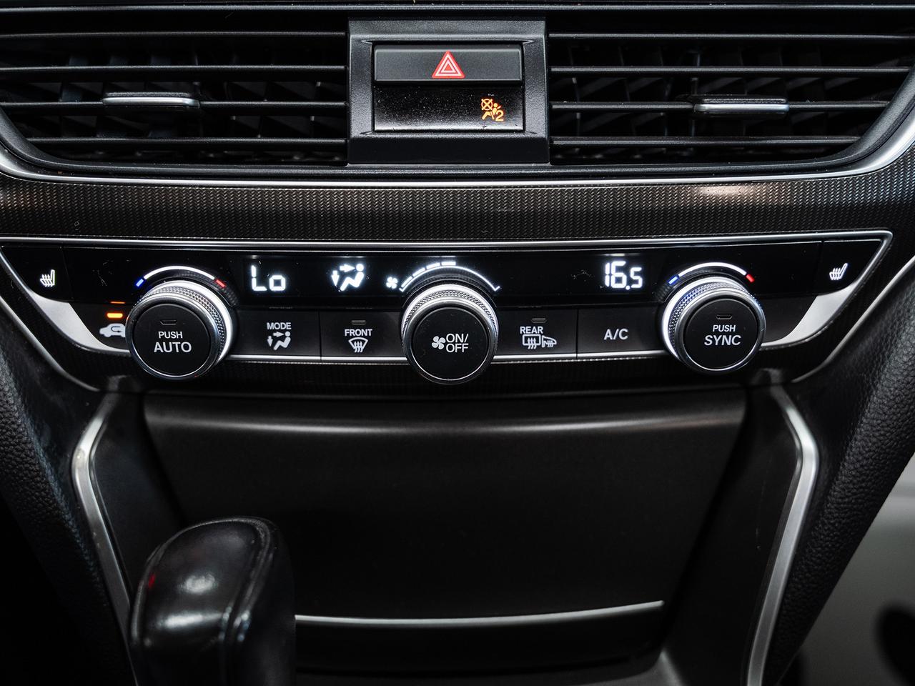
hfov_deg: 62.6
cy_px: 343
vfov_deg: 49.1
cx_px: 458
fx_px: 752
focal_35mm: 28
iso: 800
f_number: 3.5
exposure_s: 1/40
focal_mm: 26.3
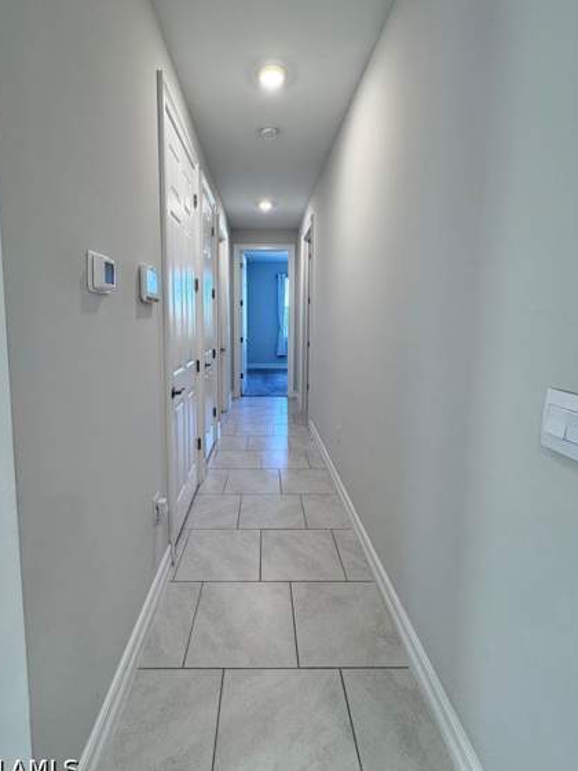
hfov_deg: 78.0
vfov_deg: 94.2
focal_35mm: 16
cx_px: 266
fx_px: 356
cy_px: 348
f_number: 2.2
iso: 200
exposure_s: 1/120
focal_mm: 2.22
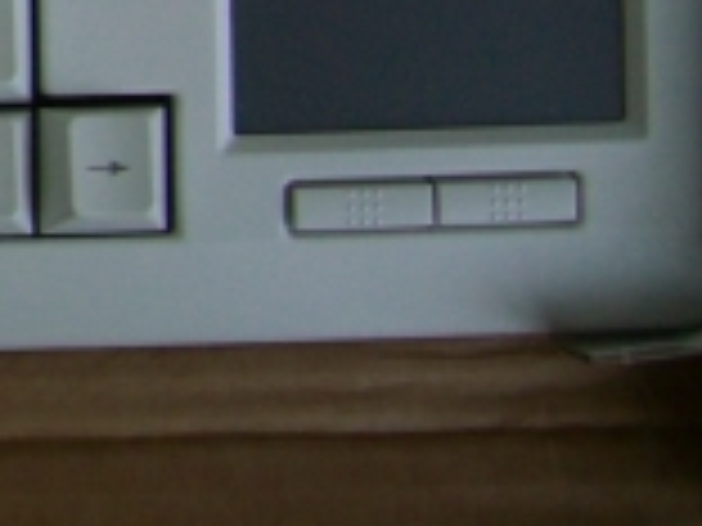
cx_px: -702
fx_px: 3164
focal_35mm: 156
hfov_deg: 11.4
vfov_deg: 9.1
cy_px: -423
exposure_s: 1/80
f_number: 2.8
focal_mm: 7.9
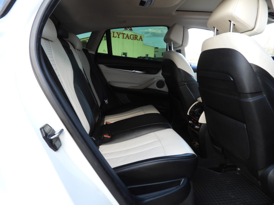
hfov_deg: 71.6
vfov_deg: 56.8
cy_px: 102
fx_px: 190
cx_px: 137
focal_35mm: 24
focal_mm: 4.3
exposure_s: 1/40
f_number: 2.8
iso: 100
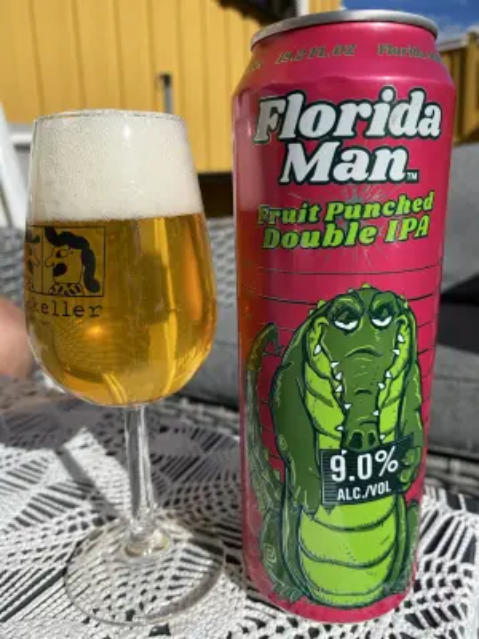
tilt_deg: -14.0
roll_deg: +1.1
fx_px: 480
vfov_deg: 67.3
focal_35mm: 26
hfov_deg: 53.1
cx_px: 240
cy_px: 320
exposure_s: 1/4115
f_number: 1.8
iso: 32
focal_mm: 4.25
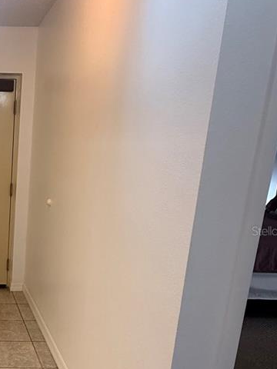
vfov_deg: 52.1
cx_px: -40
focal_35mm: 35
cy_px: 231
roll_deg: -1.8
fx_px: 373
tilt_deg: -12.9
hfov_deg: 34.2
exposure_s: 1/120
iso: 200
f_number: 2.2
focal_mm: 2.22
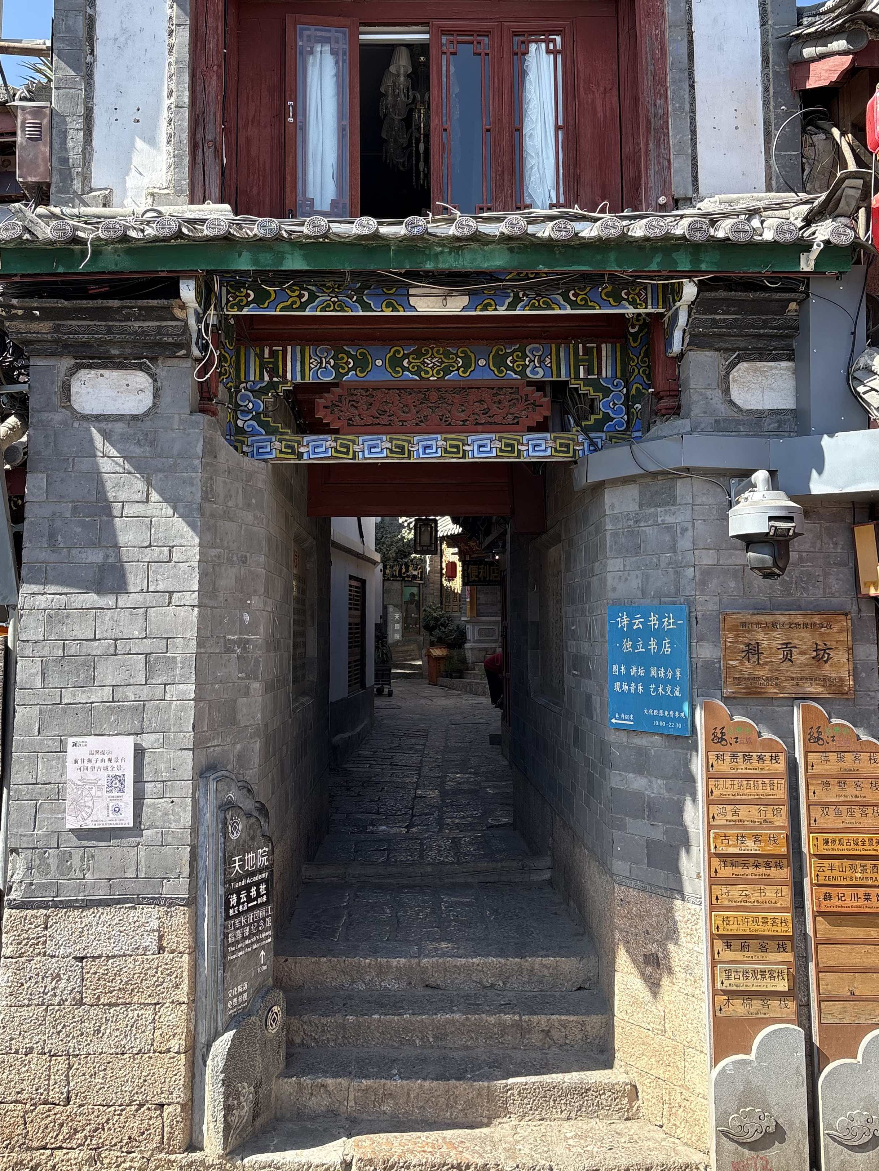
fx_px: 1083
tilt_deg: +8.1
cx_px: 415
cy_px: 479
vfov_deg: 56.5
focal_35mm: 32
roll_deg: +0.7
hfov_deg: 44.1
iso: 64
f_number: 1.6
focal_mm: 5.96
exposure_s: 1/1016
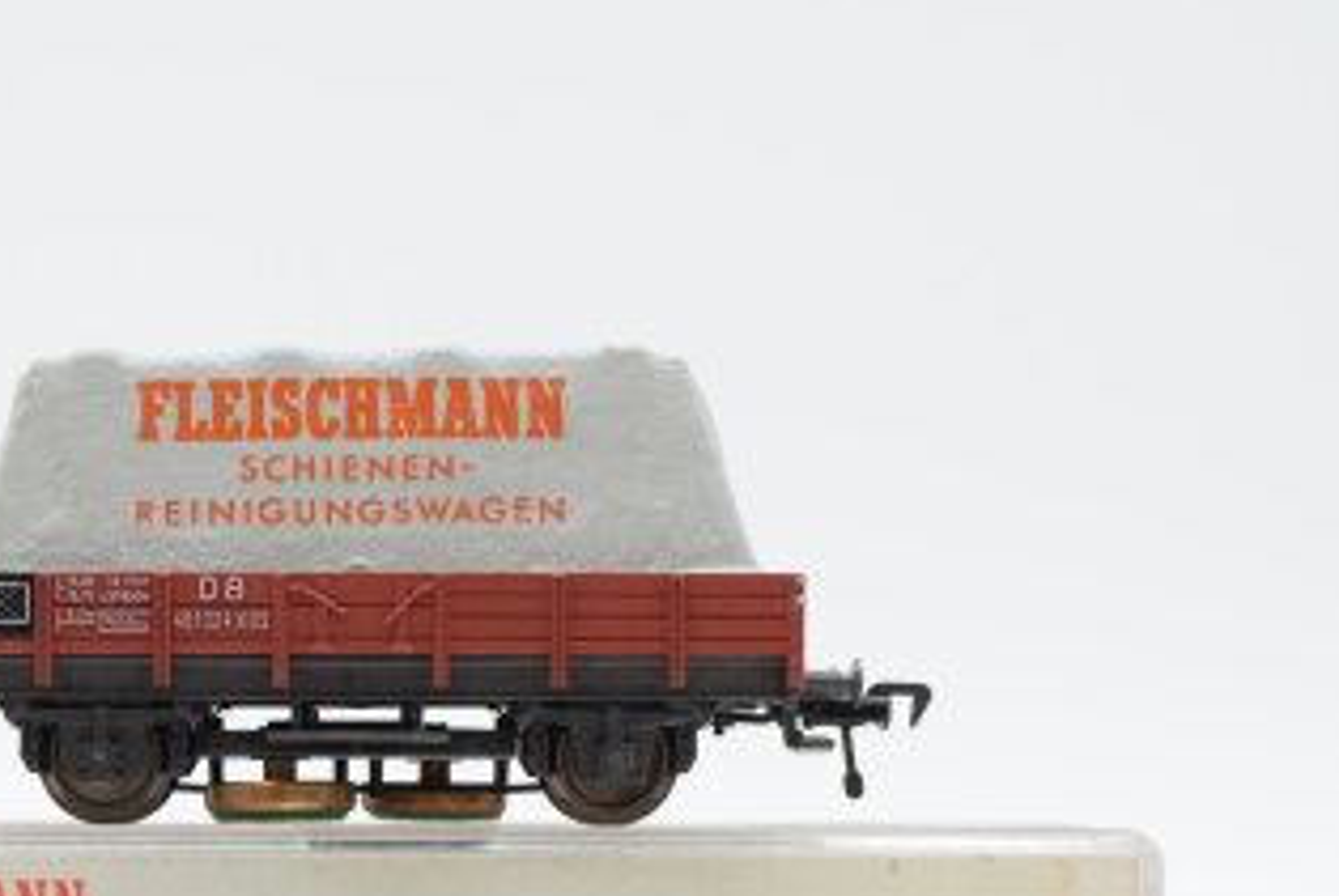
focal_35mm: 100
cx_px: 332
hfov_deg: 20.2
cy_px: 826
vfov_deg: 13.6
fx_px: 3723
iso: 500
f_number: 8
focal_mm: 35
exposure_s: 1/100
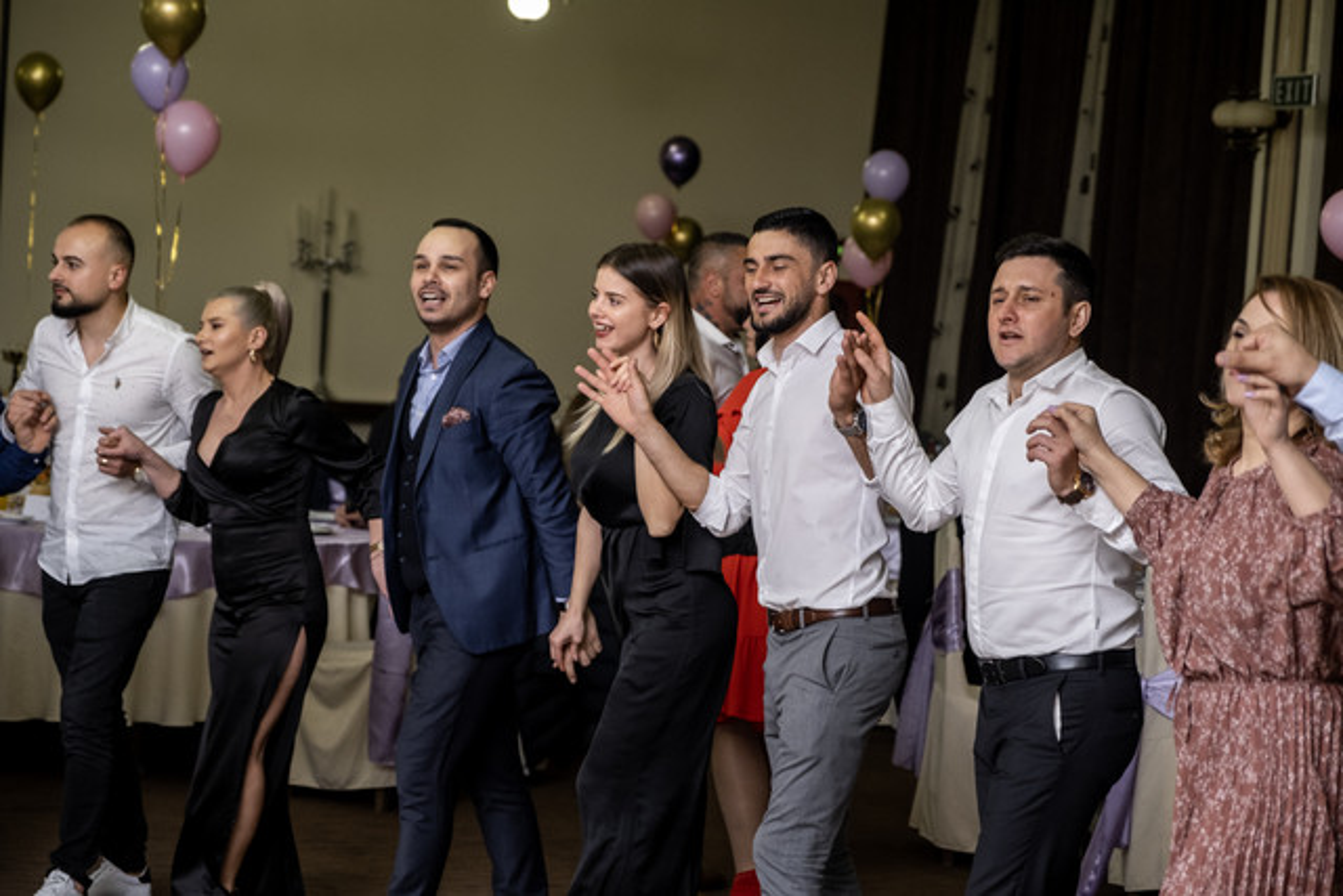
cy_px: 448
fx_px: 3097
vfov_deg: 16.5
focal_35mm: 83
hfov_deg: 24.5
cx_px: 672
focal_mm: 55
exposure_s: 1/160
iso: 1250
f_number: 2.8
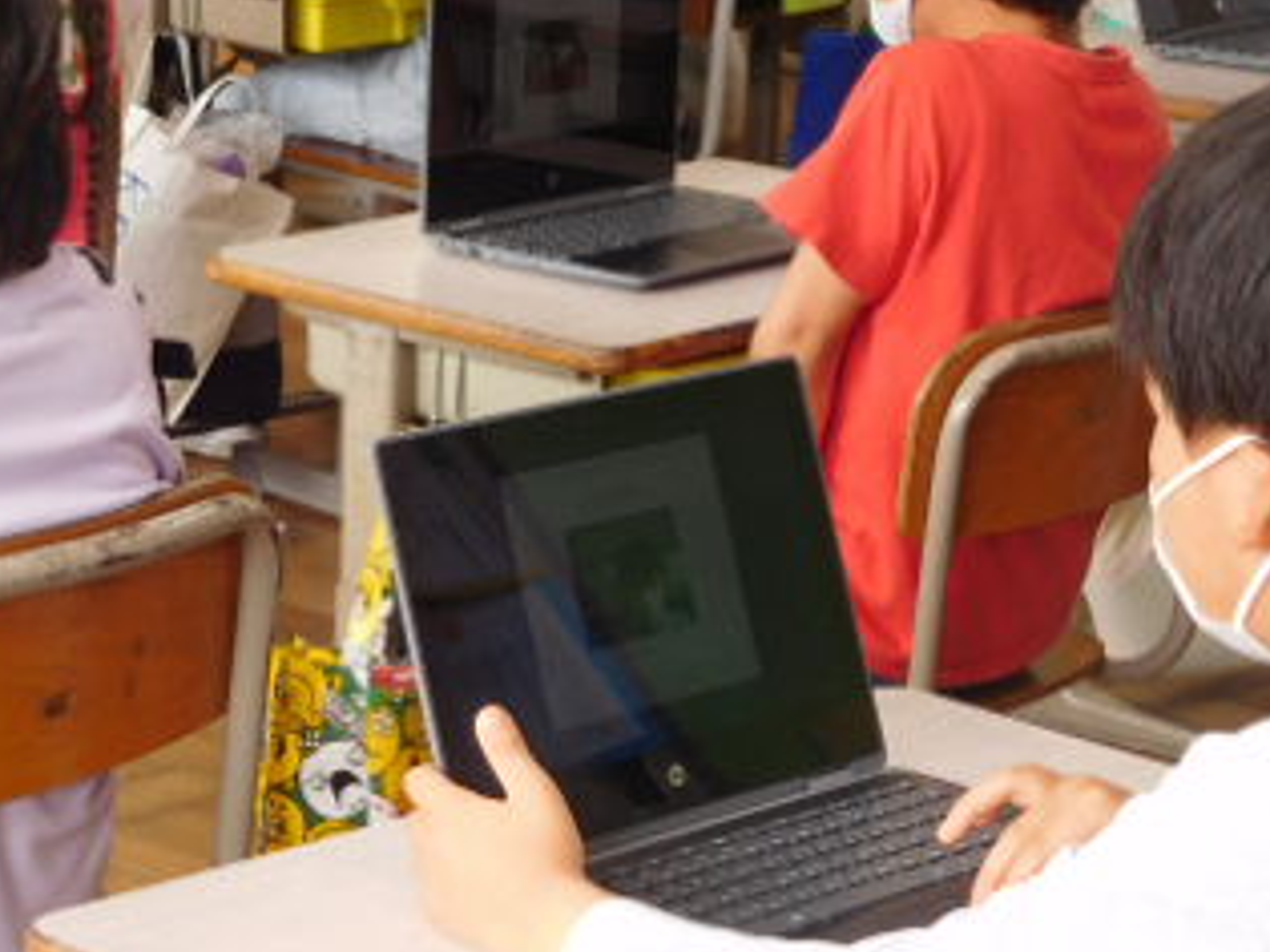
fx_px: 4621
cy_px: 440
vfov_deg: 11.8
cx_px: 206
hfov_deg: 15.5
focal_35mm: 126
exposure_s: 1/30
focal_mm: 11.1
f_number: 4.4
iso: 140
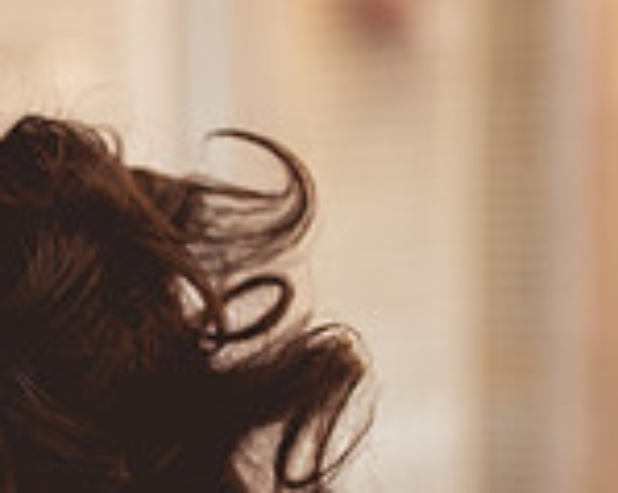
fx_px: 2723
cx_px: -407
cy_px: 642
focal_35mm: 149
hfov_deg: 12.1
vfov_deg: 10.1
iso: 250
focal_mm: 35
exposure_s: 1/100
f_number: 2.5
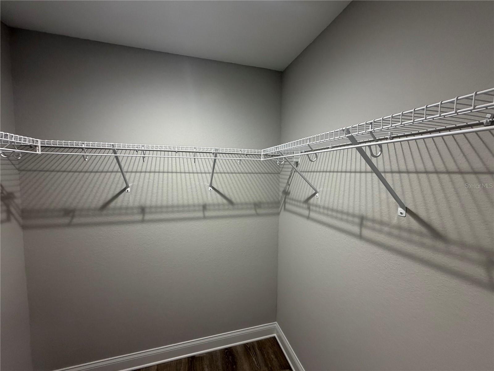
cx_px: 247
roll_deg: -0.5
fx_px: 200
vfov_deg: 85.7
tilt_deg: -5.2
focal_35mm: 14
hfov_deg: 102.1
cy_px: 186
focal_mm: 2.22
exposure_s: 1/120
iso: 250
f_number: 2.2
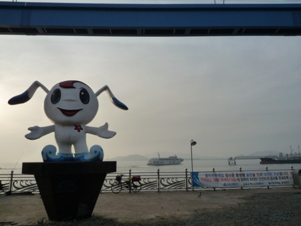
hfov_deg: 63.4
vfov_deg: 49.8
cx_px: 150
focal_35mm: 28
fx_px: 244
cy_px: 113
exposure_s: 1/800
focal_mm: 4.4
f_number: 4.5
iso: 160
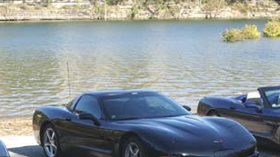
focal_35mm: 98
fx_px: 727
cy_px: 139
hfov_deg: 21.8
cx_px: 155
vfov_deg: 12.3
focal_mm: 24
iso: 100
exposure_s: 1/90
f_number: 6.7
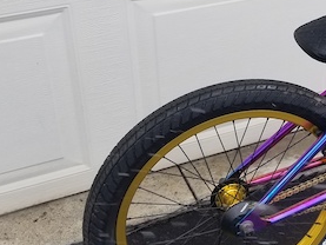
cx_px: 384
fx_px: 707
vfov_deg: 19.6
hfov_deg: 23.8
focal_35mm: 75
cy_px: 72
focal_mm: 4.3
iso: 50
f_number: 1.7
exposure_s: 1/812
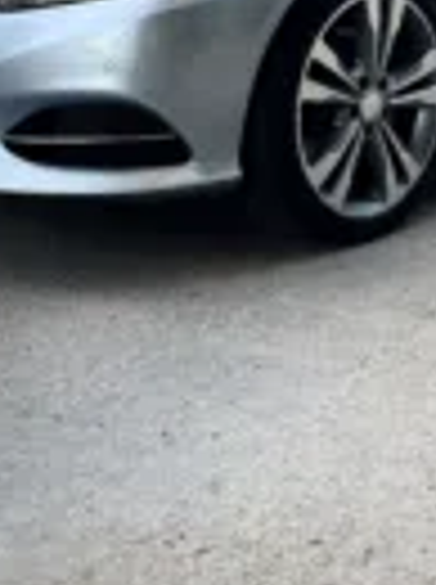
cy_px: 180
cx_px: 346
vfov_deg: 26.2
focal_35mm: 74
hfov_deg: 19.6
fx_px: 1247
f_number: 1.78
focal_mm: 6.76
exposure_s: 1/166
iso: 80
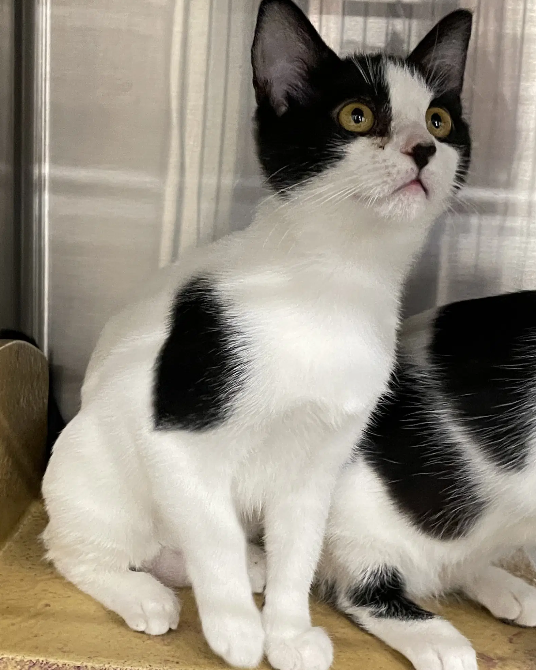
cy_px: 334
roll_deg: -2.7
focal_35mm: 28
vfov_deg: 62.2
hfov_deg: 51.5
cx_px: 277
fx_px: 555
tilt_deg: -15.0
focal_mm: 4.2
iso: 500
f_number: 1.6
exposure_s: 1/48
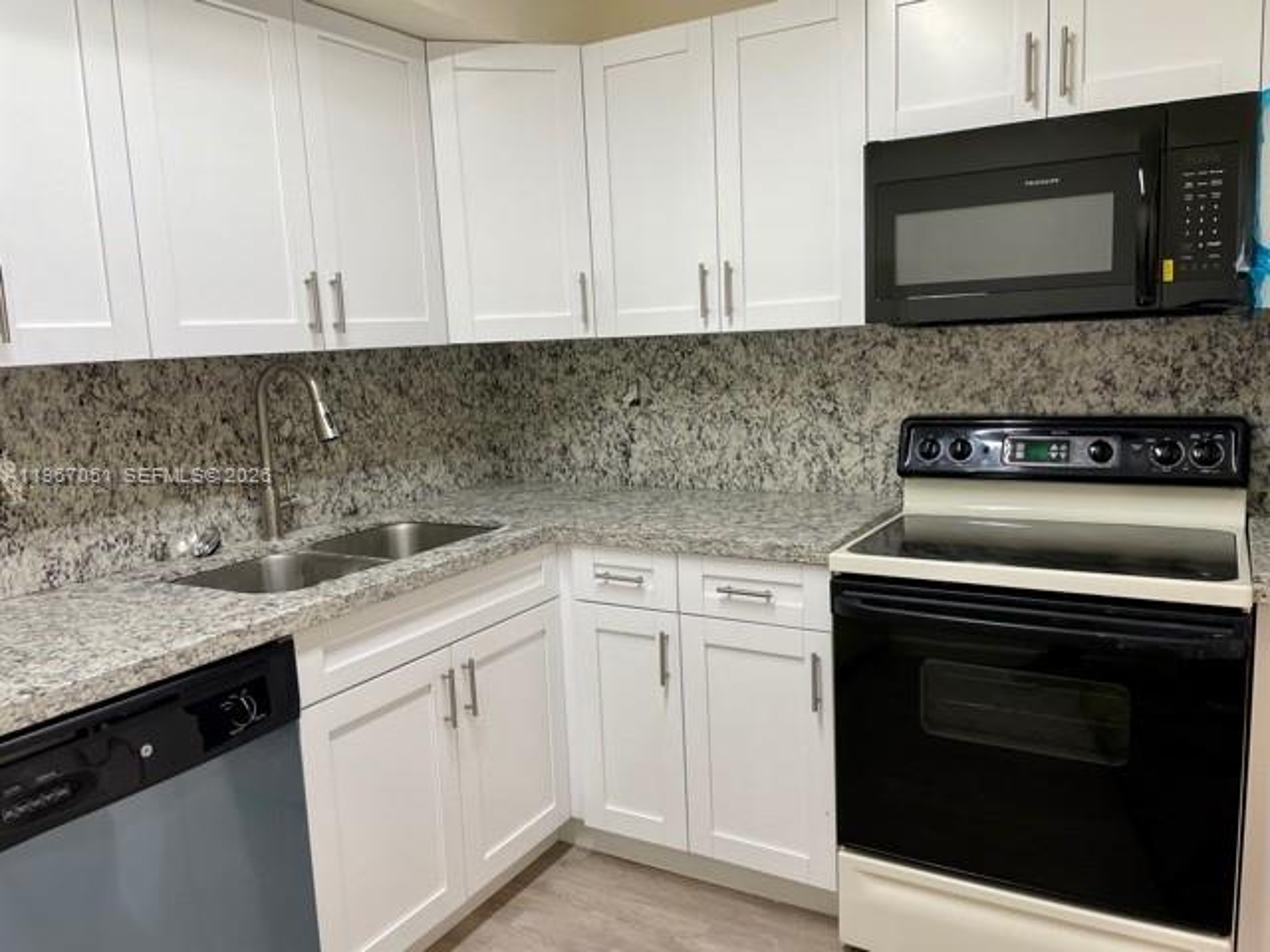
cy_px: 476
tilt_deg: -7.9
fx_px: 954
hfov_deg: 67.3
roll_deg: +2.2
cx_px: 635
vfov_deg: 53.1
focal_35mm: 26
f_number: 1.6
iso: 80
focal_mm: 4.2
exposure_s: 1/120
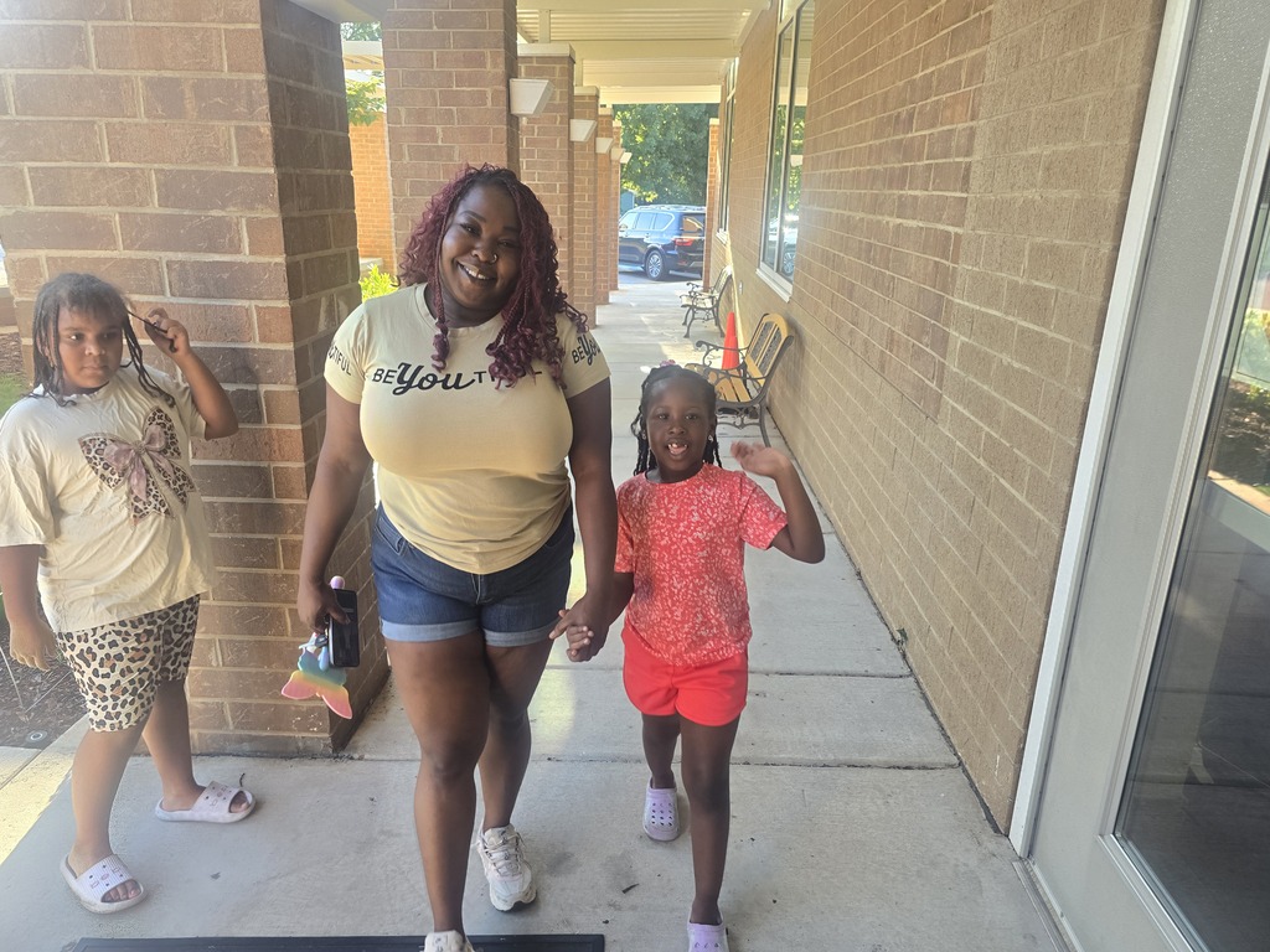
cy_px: 476
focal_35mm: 23
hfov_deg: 73.9
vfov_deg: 58.9
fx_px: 844
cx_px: 635
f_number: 1.7
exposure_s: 1/180
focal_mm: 6.3
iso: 125
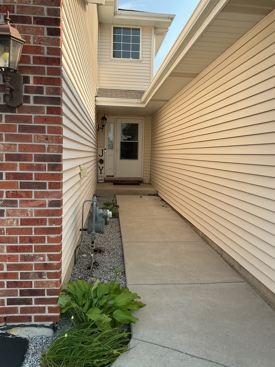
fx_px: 307
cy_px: 184
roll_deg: -1.1
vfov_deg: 61.7
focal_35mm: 29
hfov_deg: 48.2
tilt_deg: -5.1
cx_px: 138
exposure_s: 1/869
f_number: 1.8
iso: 25
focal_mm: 3
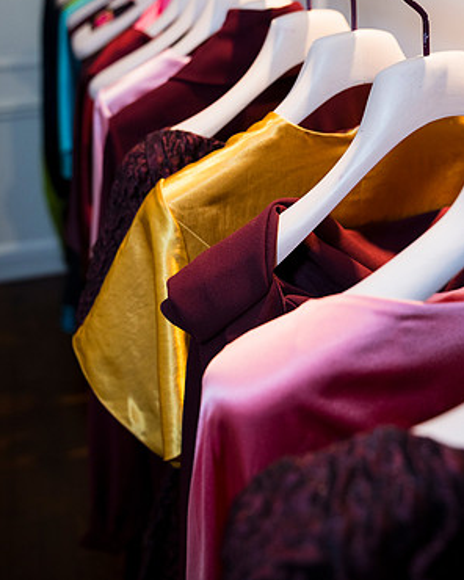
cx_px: 232
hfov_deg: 37.3
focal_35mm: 40
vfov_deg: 45.5
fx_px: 687
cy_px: 229
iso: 1250
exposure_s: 1/100
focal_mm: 35
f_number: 4
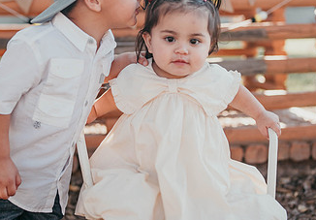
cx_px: 132
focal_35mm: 64
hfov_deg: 31.0
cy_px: 65
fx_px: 570
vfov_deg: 21.7
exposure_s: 1/1600
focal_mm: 35
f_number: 1.6
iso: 64
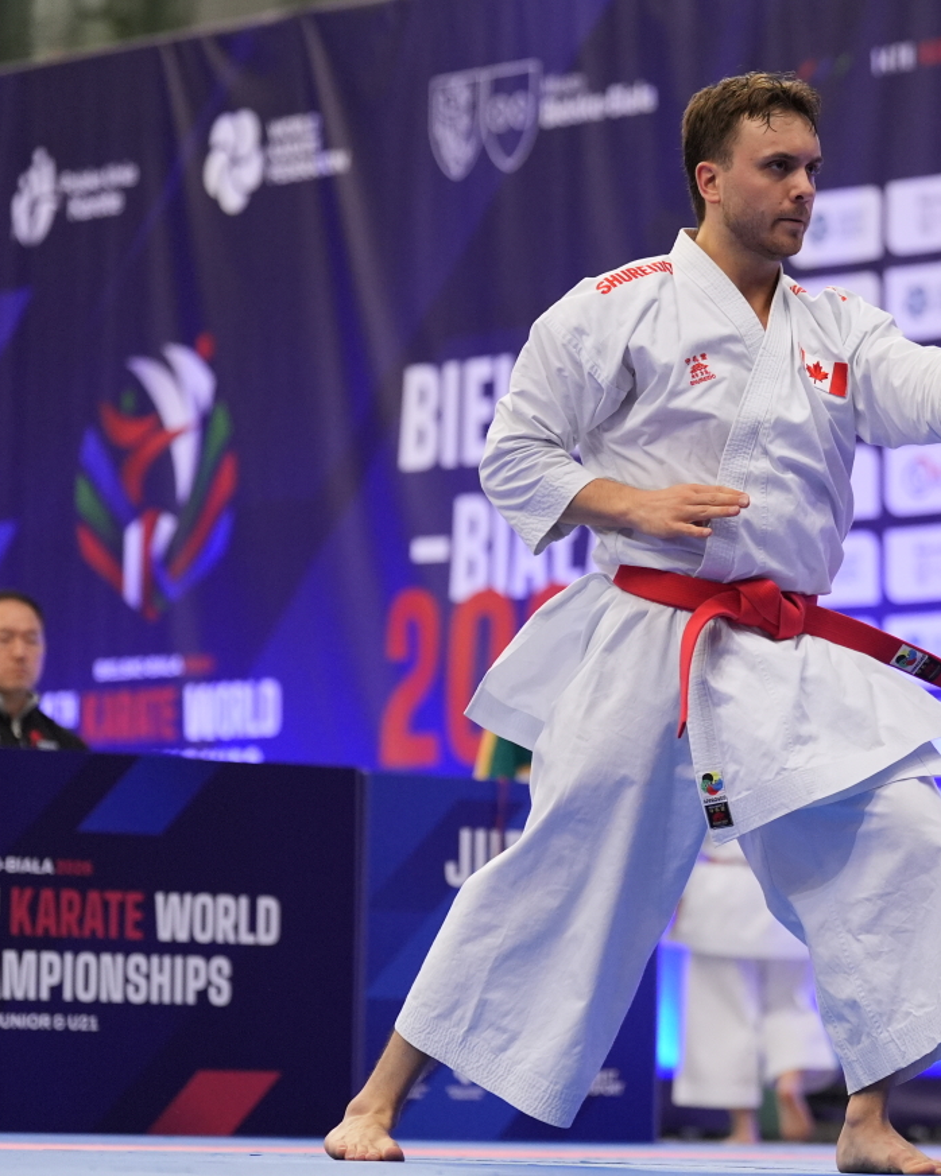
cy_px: 536
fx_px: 5955
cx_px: 786
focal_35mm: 171
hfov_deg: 9.0
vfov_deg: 11.3
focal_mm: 106
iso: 2500
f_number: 2.8
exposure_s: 1/601
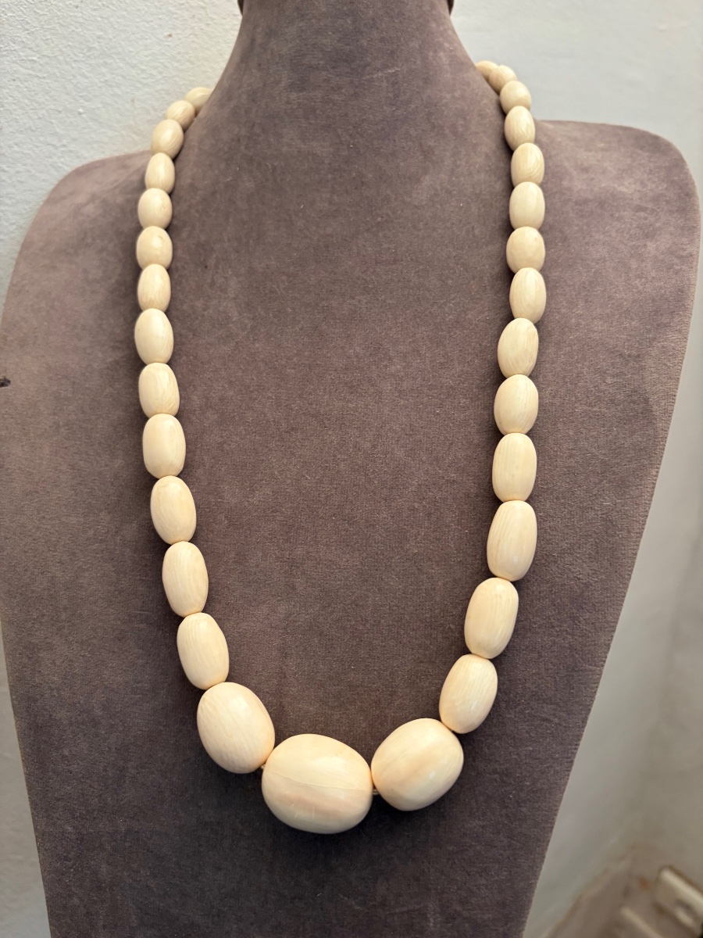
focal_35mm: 26
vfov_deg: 67.3
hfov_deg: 53.1
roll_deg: +0.9
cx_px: 352
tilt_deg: -25.8
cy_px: 469
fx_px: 704
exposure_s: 1/50
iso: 160
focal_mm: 5.96
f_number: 1.6
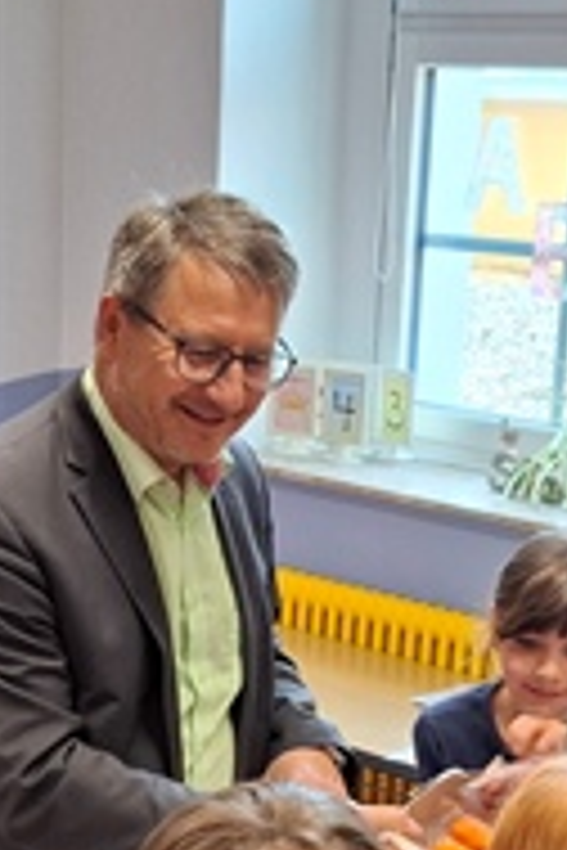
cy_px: 729
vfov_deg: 24.5
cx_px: 238
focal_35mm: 81
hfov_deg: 16.8
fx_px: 1913
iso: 200
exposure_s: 1/100
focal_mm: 5.54
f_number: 1.8
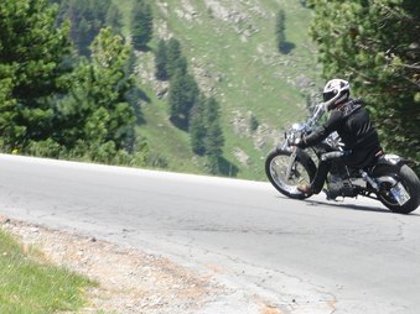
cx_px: 252
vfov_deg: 6.3
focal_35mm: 237
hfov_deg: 8.4
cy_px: 147
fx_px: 2875
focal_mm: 23.28
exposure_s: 1/320
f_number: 4.3
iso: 100
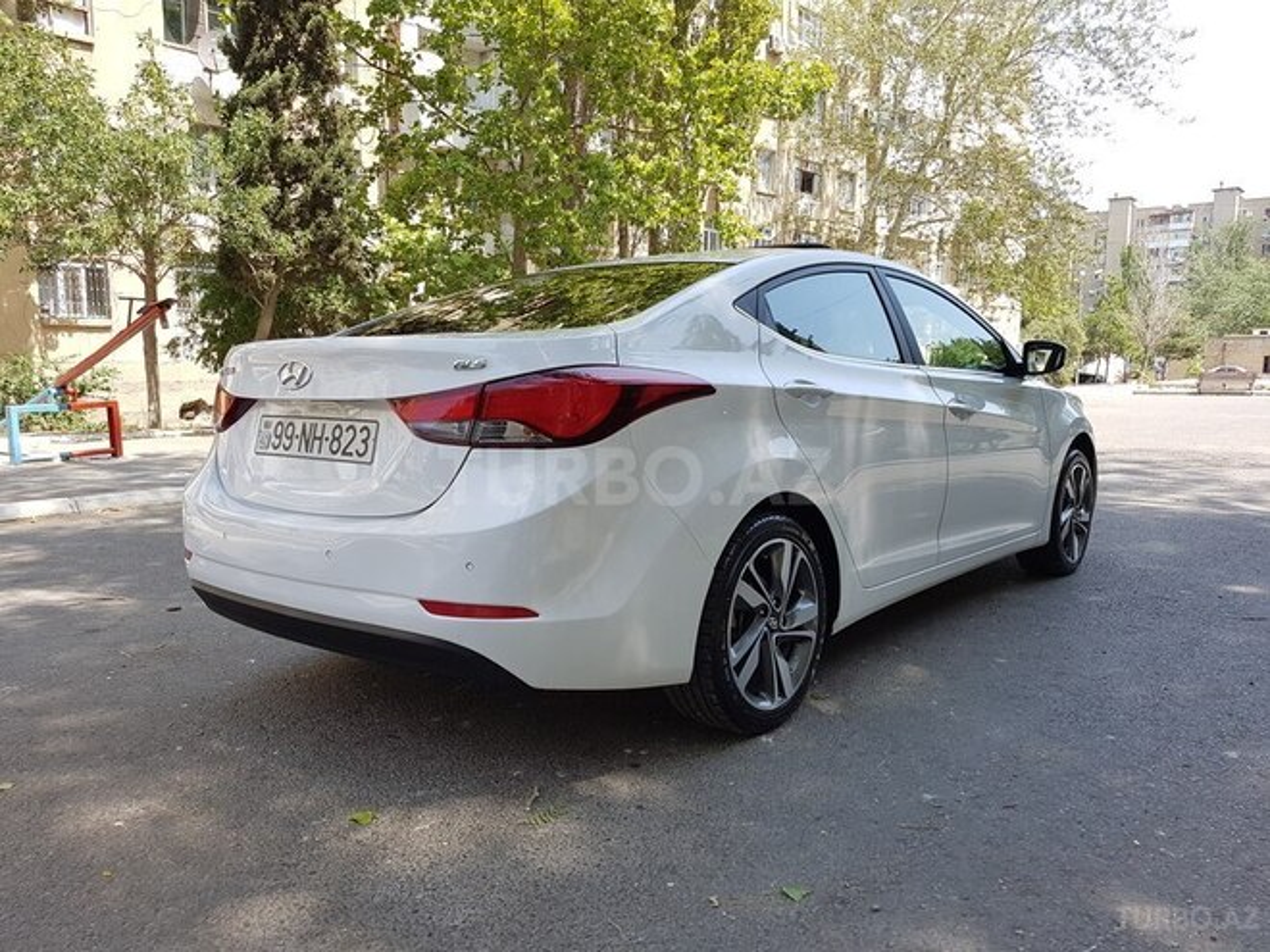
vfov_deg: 53.1
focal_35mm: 26
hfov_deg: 67.3
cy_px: 476
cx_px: 635
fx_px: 954
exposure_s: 1/610
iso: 50
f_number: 1.7
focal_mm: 4.2
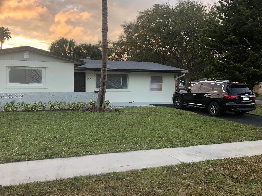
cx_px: 116
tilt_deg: -2.3
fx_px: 242
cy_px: 97
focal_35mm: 32
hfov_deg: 56.7
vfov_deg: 44.2
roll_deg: -0.6
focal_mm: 3.99
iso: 50
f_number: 1.8
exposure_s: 1/120
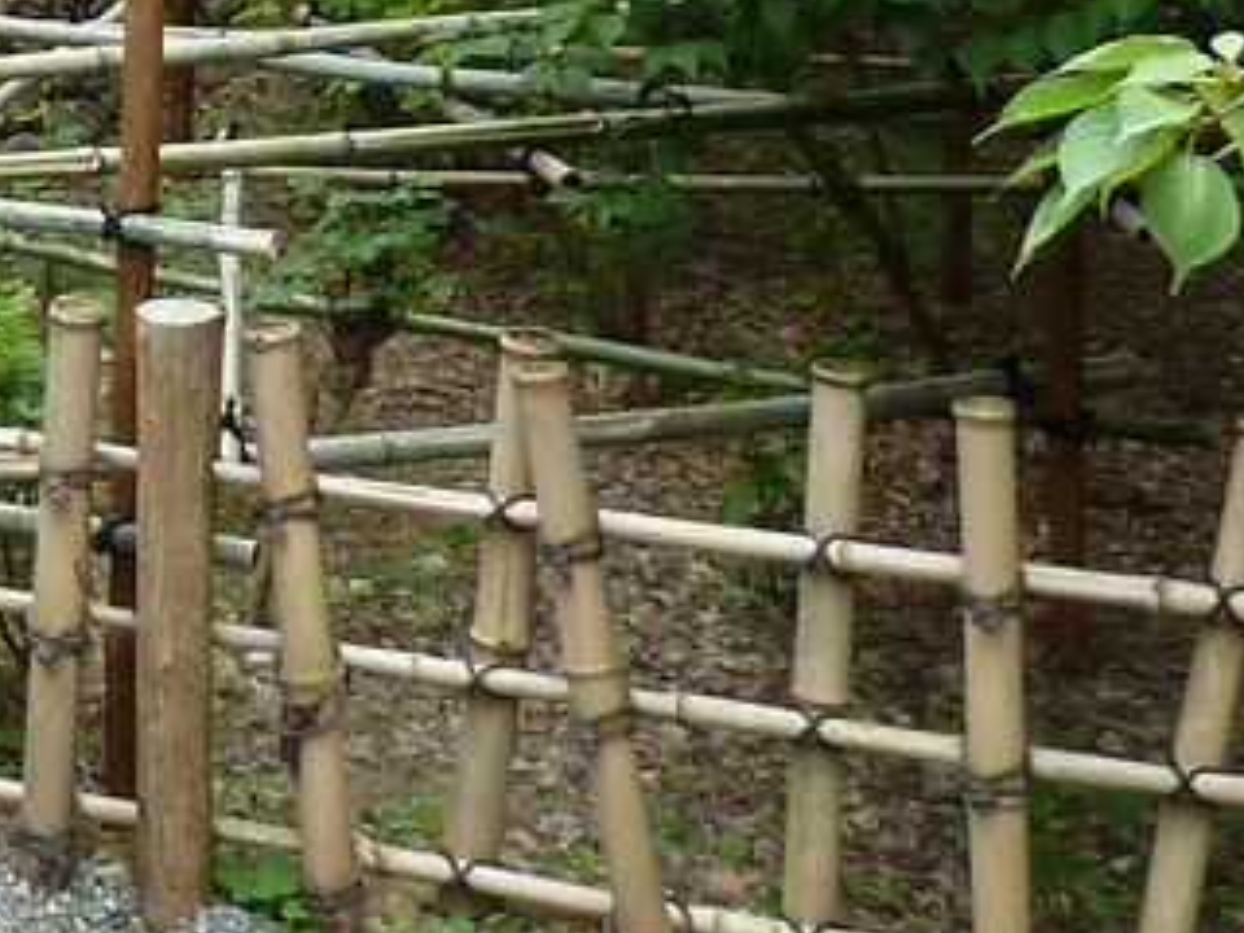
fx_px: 4492
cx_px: -770
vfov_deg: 11.2
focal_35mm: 125
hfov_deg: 14.4
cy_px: -669
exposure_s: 1/50
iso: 80
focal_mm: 4.1
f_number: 3.3
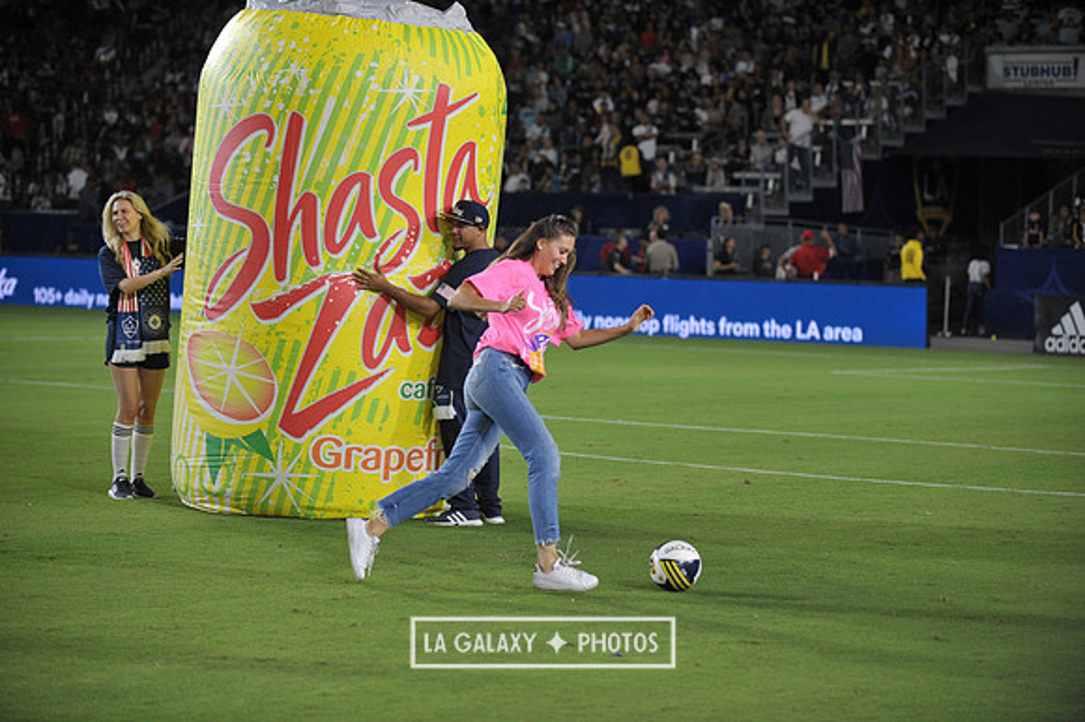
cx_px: 542
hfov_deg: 17.1
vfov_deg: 11.4
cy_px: 361
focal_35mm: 120
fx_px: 3614
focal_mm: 120
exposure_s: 1/1000
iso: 1250
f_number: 2.8
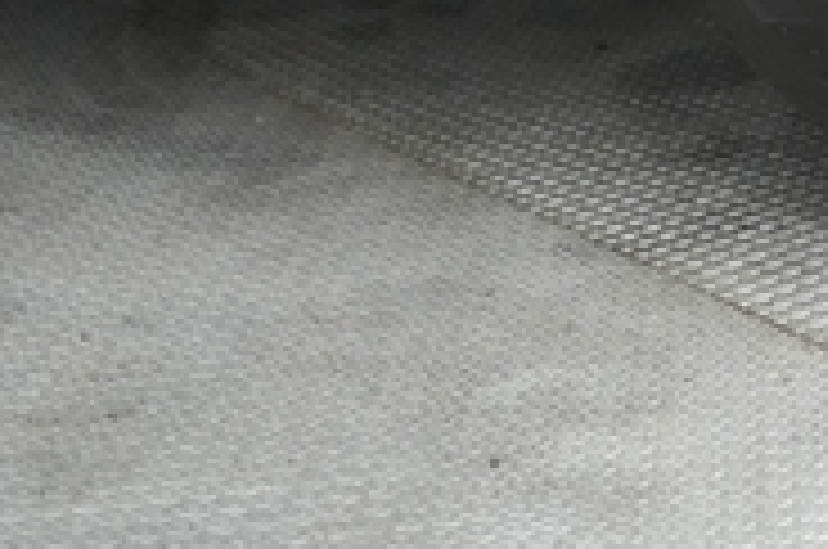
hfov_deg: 20.0
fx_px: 1998
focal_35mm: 87
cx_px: 1269
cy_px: -405
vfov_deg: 14.1
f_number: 2.8
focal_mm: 25
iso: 8000
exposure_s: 1/160
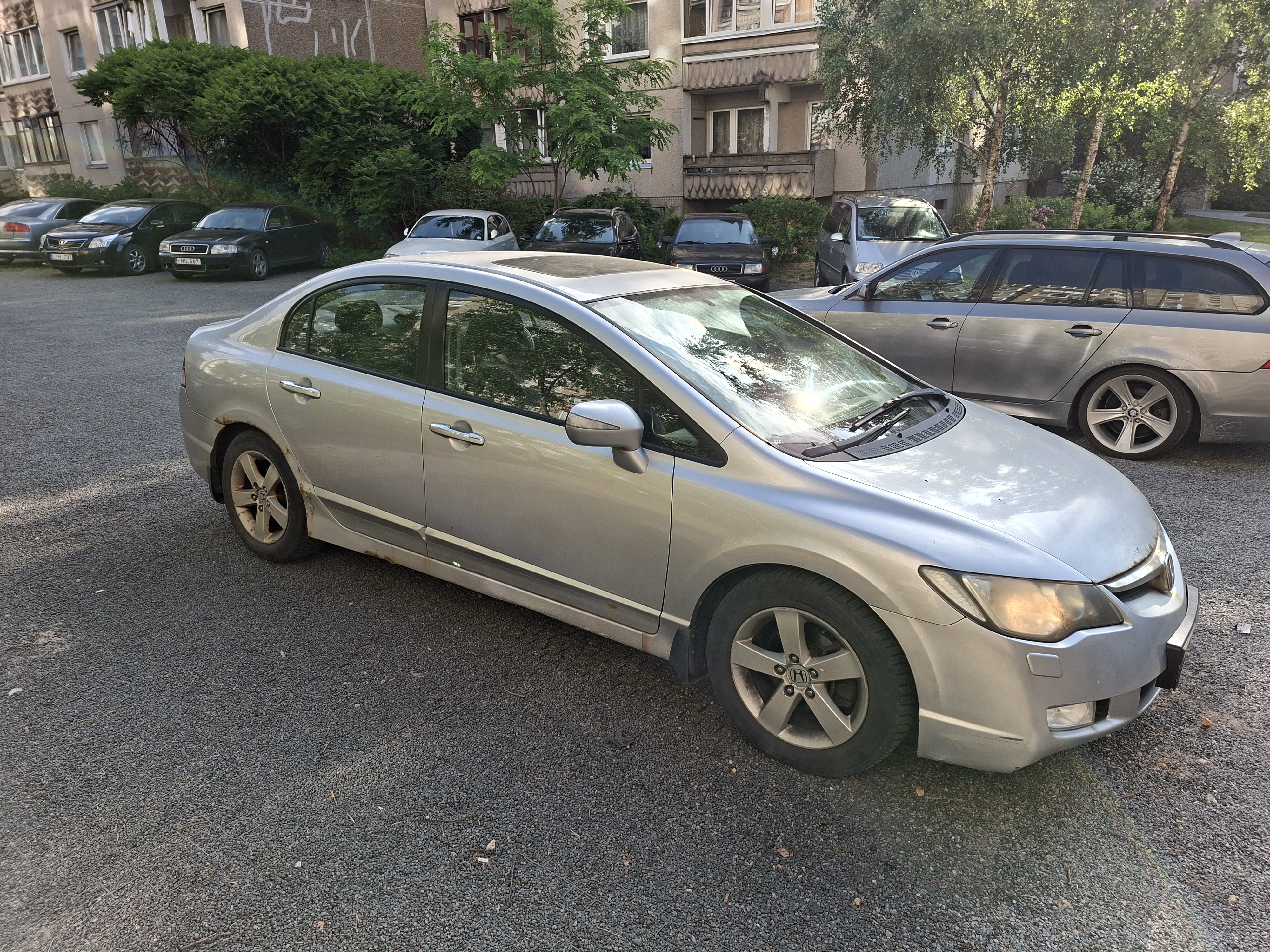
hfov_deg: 73.9
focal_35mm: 23
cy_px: 476
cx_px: 635
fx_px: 844
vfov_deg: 58.9
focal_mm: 5.54
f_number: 1.8
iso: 50
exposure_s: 1/734
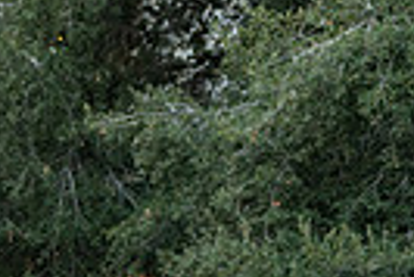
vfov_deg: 7.6
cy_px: 582
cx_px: -390
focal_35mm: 172
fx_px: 1980
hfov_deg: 11.0
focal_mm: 32
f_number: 4.5
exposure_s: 1/200
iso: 320
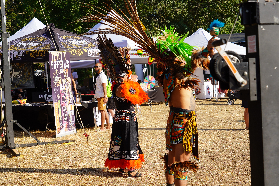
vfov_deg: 20.9
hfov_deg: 31.0
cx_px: 139
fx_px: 504
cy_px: 94
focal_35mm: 65
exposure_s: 1/160
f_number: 8
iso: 100
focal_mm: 60
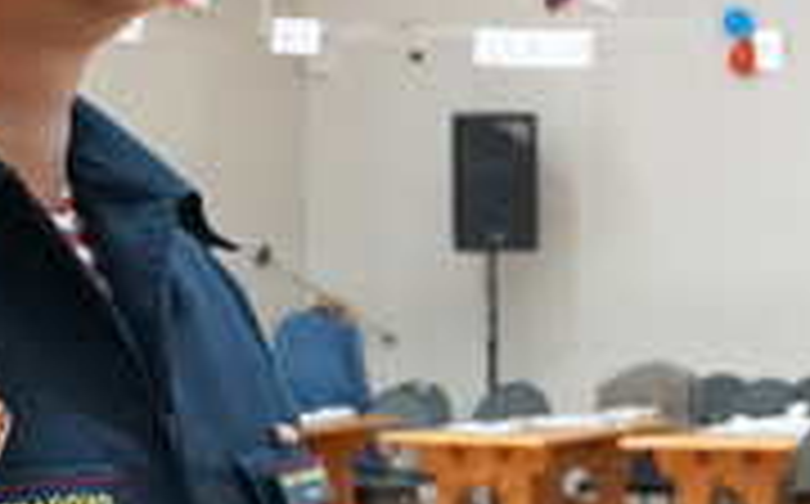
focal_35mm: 147
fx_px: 3244
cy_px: 315
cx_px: 760
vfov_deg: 8.9
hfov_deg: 14.1
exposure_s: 1/160
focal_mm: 23
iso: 5000
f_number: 4
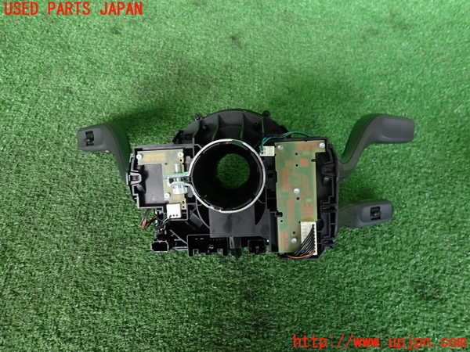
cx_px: 235
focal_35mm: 25
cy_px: 176
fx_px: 339
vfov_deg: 54.9
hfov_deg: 69.4
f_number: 2
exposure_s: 1/60
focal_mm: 4.5
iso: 200
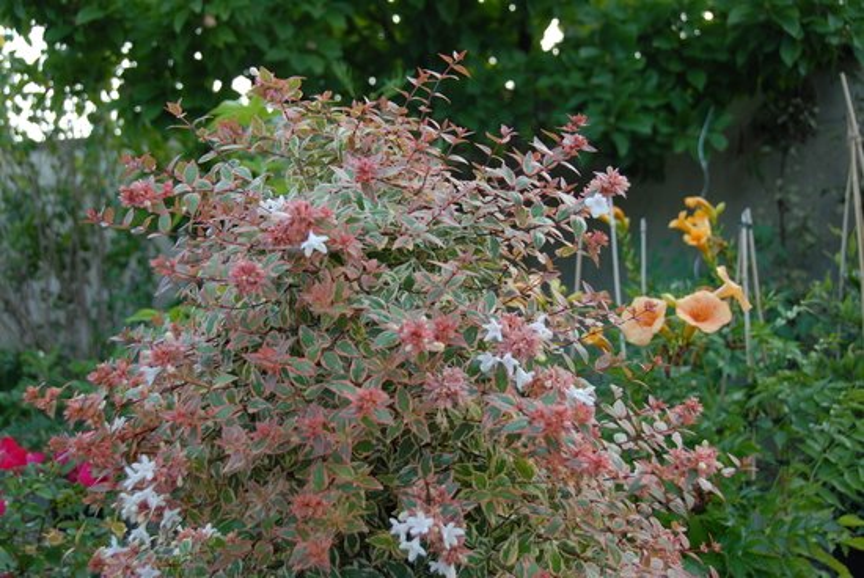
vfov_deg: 28.1
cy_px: 289
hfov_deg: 41.1
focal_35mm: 48
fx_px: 1153
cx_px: 432
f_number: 5
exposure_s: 1/90
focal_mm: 32
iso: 200
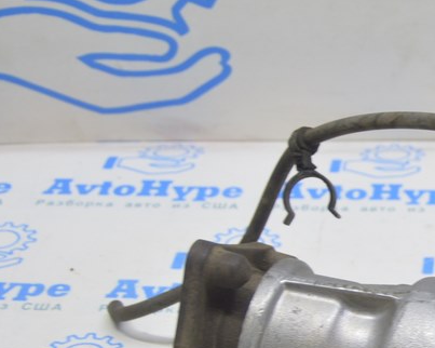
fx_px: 1611
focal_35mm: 125
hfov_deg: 14.9
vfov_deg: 12.3
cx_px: 514
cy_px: 280
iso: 400
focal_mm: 35
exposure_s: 1/20
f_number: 5.6
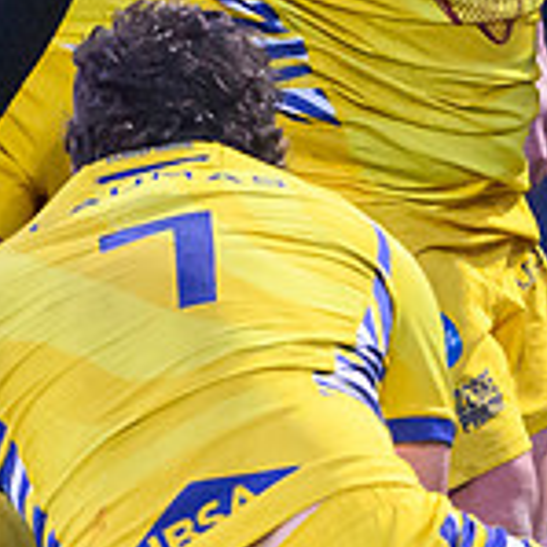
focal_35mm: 3283
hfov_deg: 0.5
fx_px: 58693
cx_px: 131
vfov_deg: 0.5
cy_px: 856
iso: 6400
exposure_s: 1/1250
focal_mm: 400
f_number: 2.8
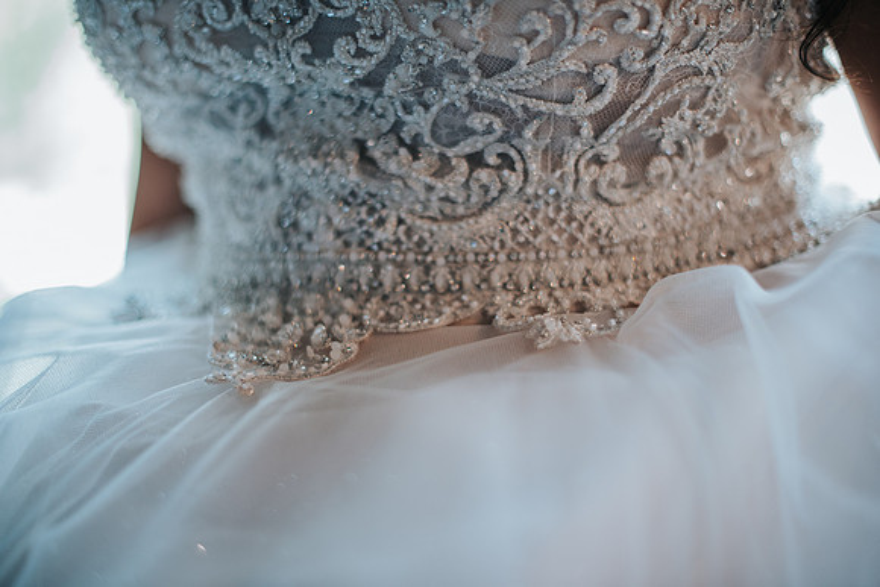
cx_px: 440
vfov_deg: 27.0
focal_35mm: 50
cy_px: 294
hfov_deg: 39.6
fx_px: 1222
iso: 640
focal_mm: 50
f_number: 1.8
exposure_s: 1/320
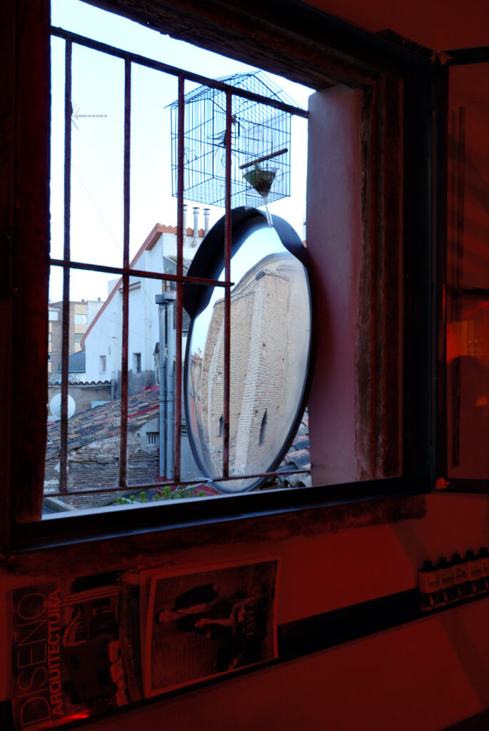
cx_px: 244
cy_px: 366
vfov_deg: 53.1
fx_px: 732
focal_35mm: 36
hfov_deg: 37.0
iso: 100
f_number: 8
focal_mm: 24
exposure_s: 1.3
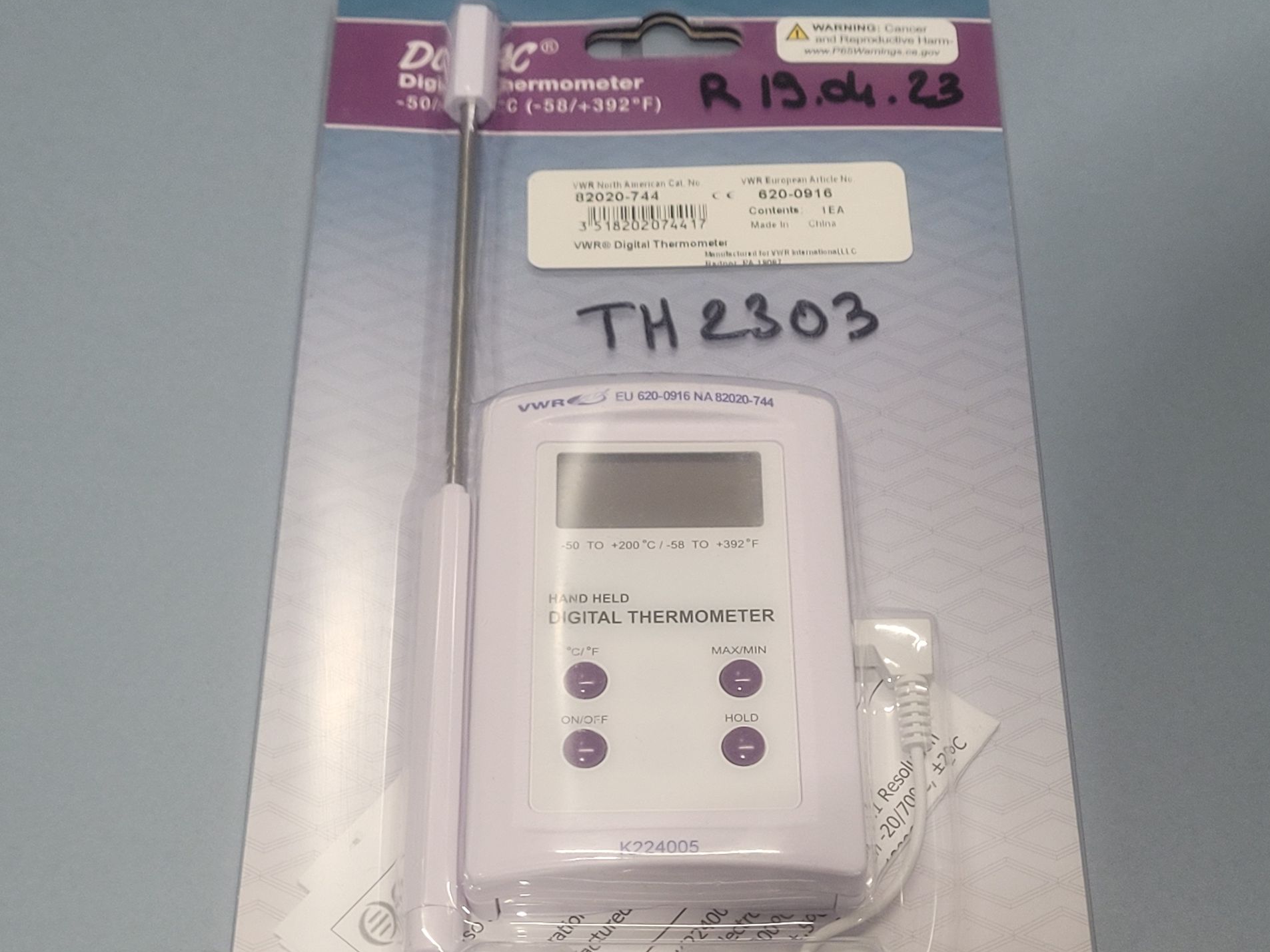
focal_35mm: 33
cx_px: 678
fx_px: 1211
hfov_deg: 55.3
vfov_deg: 42.9
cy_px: 524
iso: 160
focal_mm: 5.4
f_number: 1.8
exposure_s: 1/100
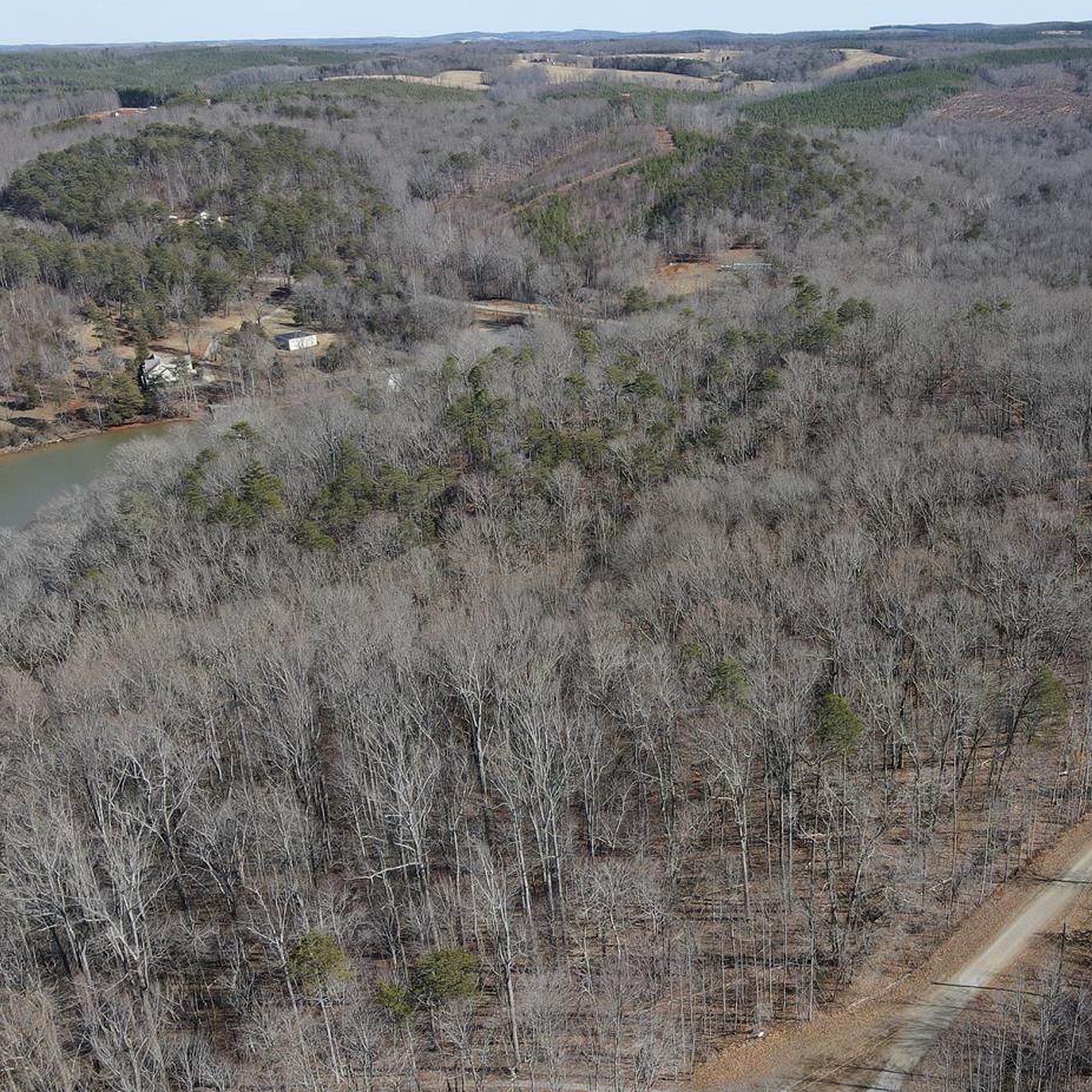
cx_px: 801
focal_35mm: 33
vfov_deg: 49.7
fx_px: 1178
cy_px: 534
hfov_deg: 48.1
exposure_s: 1/500
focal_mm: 4.5
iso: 100
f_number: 2.8
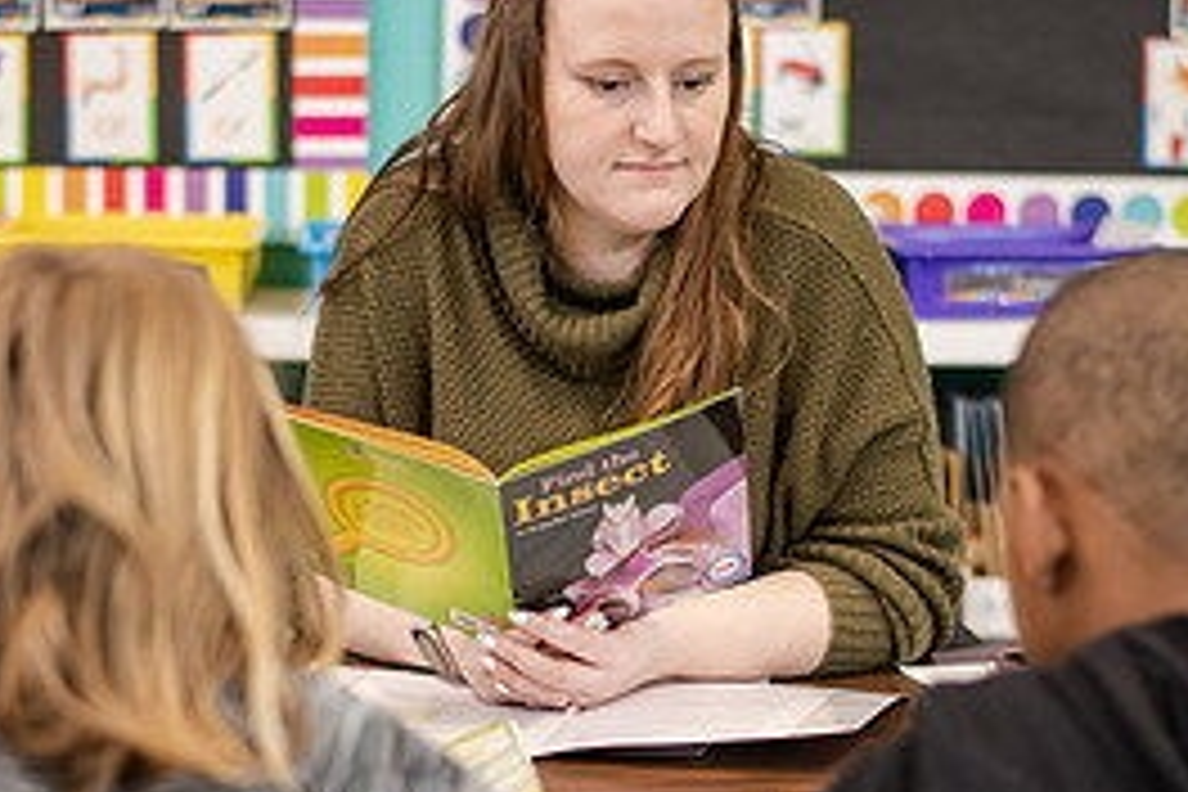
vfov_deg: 12.4
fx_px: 3630
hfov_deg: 18.6
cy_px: 506
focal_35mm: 110
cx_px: 554
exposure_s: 1/200
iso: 800
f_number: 2
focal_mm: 50
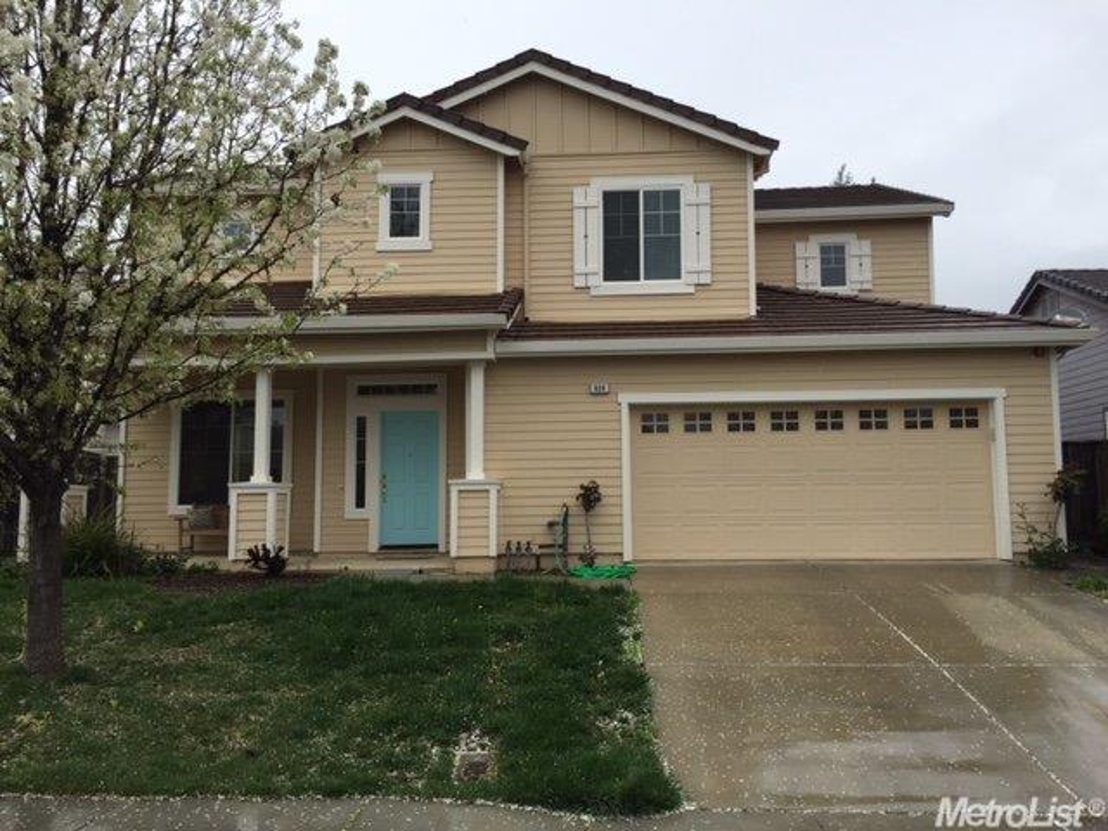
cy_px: 416
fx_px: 928
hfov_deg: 61.7
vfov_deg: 48.2
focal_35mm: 29
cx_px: 554
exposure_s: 1/1319
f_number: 2.2
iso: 32
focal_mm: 4.15
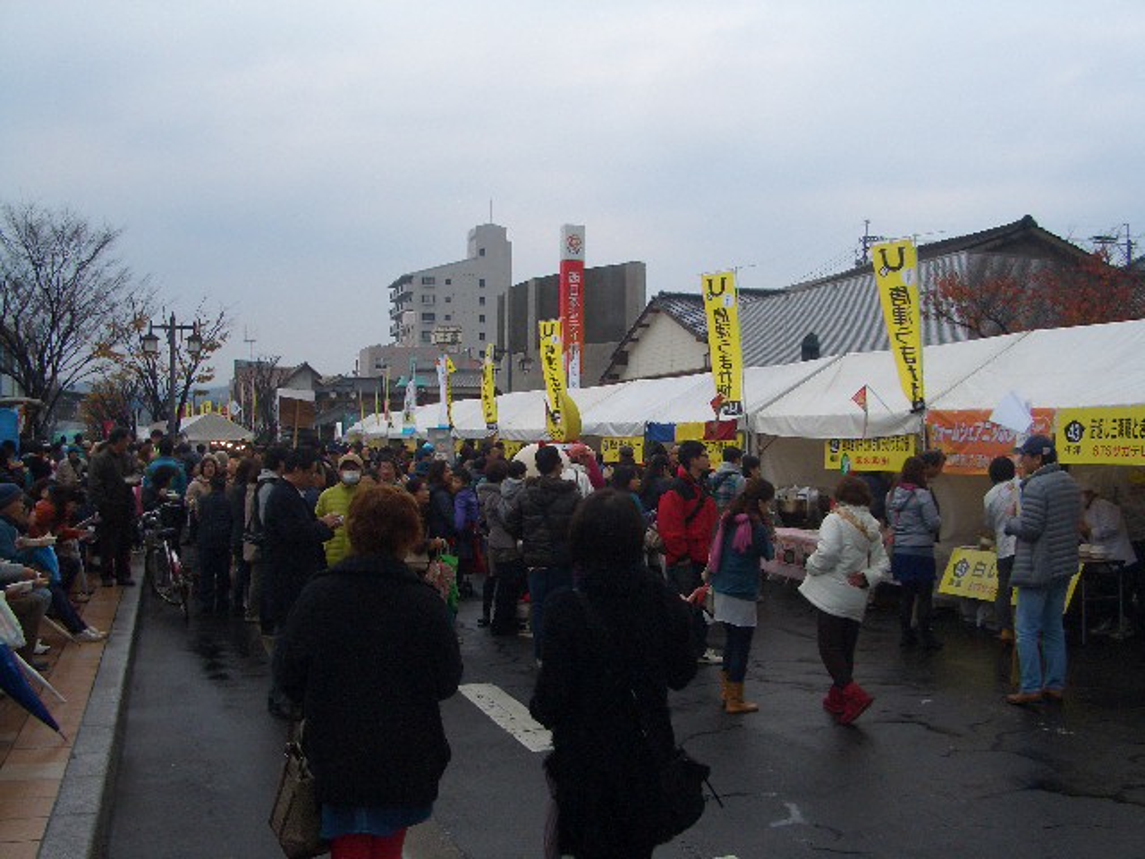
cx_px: 572
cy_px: 430
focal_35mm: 35
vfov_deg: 40.7
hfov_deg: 52.6
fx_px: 1158
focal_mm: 5.8
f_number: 4.3
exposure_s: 1/200
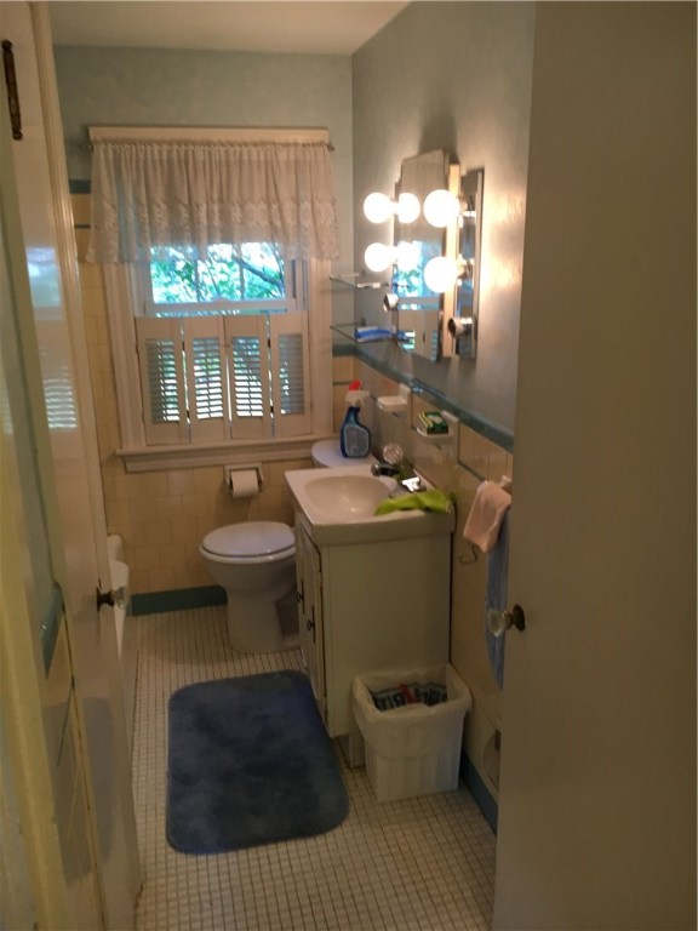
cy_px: 466
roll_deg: -1.2
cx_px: 349
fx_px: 780
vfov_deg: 61.7
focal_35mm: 29
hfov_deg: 48.2
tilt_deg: -18.3
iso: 80
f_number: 2.2
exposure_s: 1/30
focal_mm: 4.15
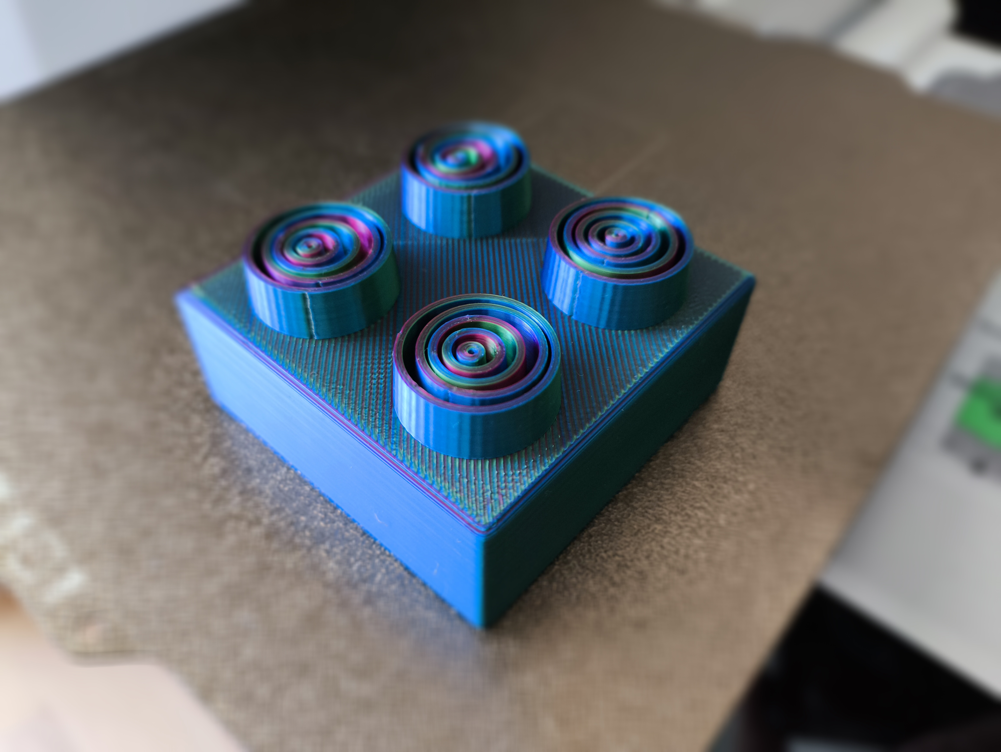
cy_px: 376
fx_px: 723
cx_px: 500
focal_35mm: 25
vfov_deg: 54.9
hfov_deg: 69.4
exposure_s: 1/33.3
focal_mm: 4.71
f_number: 1.7
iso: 500
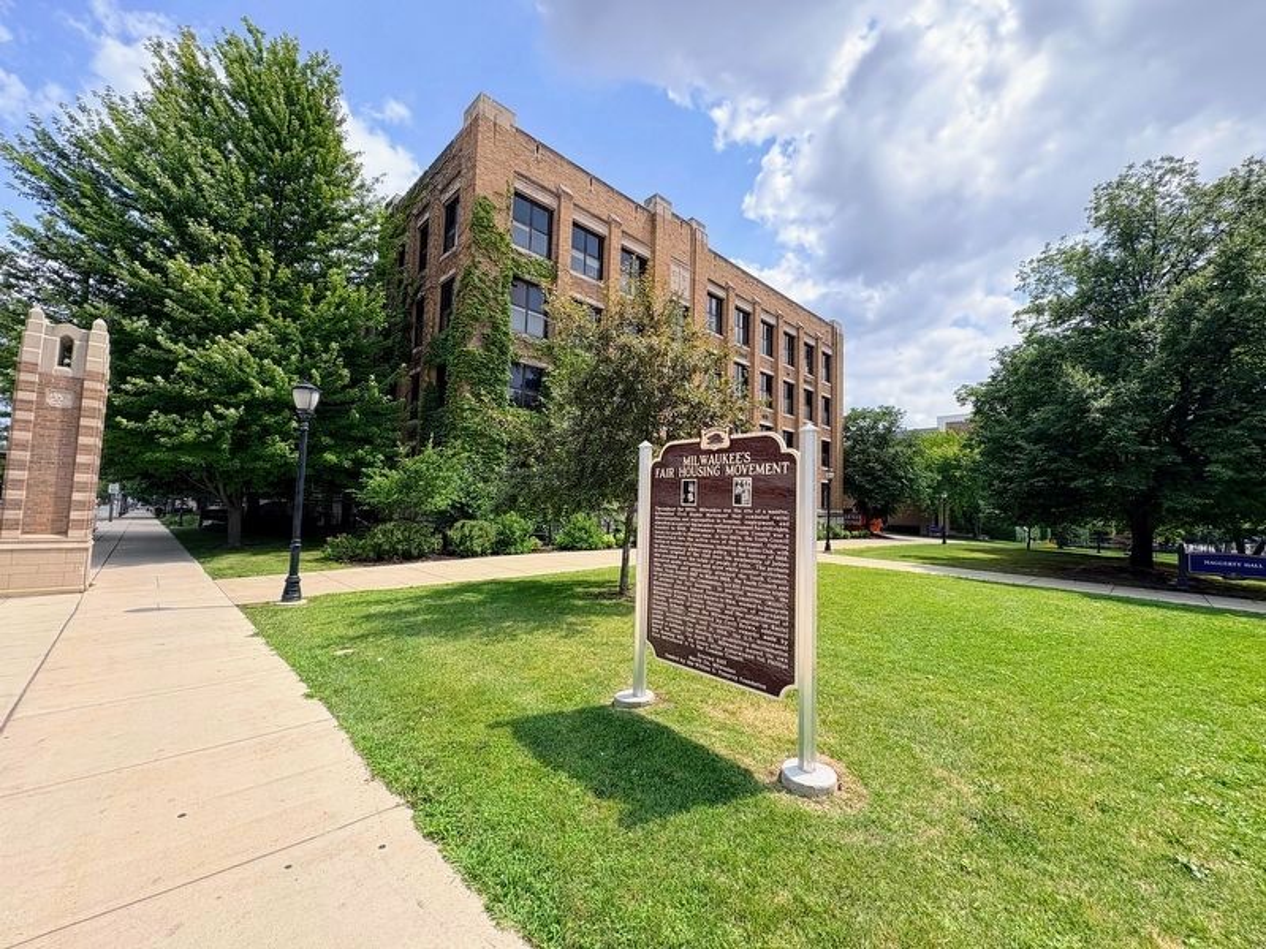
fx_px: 512
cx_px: 633
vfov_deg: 85.7
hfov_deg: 102.1
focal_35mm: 14
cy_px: 474
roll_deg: -1.4
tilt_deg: +5.5
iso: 64
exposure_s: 1/1126
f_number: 2.2
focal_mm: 2.22
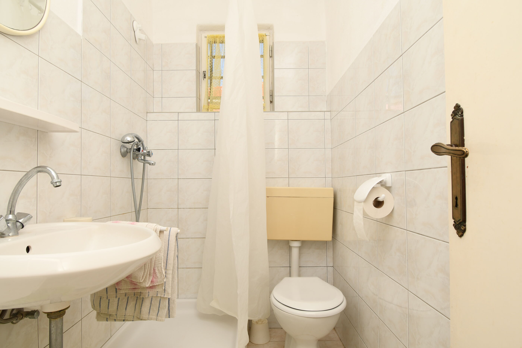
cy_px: 174
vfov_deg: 64.6
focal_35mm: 19
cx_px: 261
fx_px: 275
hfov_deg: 86.9
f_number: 8
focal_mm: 13
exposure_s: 1/100
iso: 100
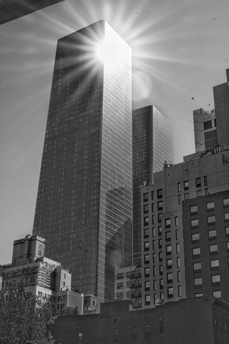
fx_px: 530
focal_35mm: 56
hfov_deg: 24.4
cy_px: 172
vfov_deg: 35.9
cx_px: 114
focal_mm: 37
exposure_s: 1/200
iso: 200
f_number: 16
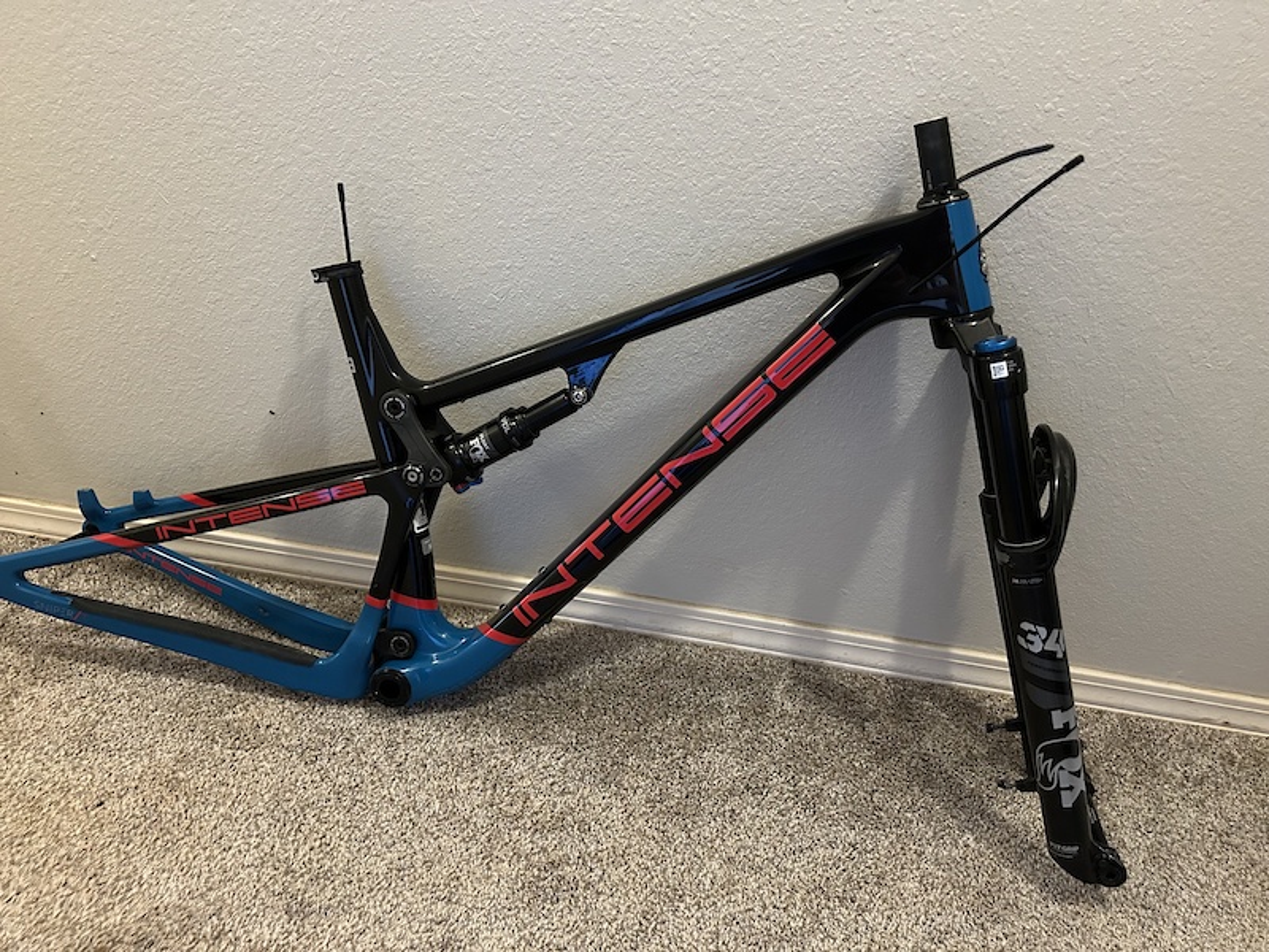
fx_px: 953
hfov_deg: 67.3
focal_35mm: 26
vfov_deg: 53.1
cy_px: 476
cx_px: 634
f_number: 1.5
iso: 640
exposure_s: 1/40
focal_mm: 5.7
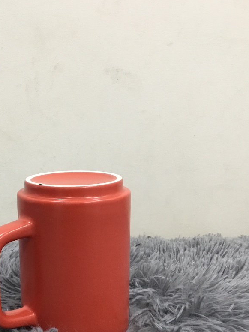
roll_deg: +0.6
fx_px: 460
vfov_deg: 38.9
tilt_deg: -15.2
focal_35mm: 48
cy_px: 239
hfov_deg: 29.7
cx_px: 60
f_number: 2.4
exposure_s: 1/33
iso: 125
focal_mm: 3.3
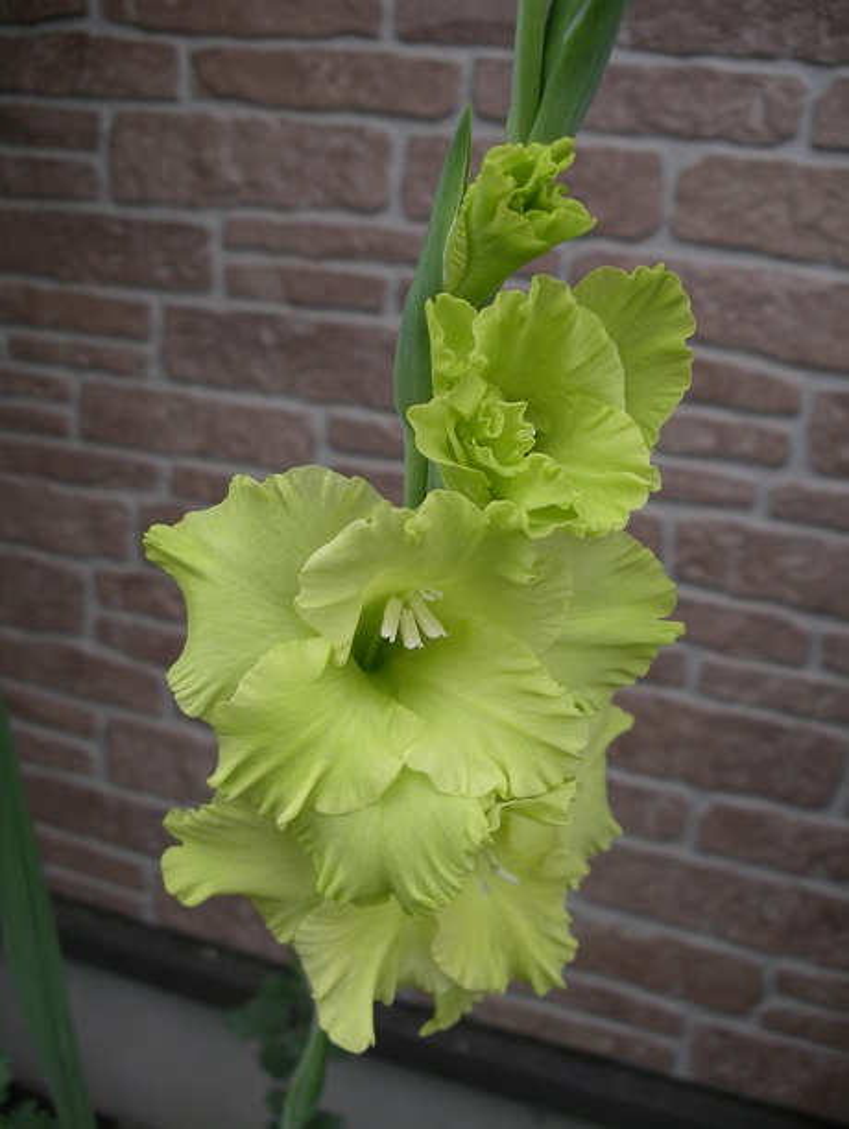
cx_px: 424
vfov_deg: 50.1
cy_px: 564
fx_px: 1208
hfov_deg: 38.7
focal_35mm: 37
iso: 80
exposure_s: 1/100
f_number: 2.8
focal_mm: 7.8
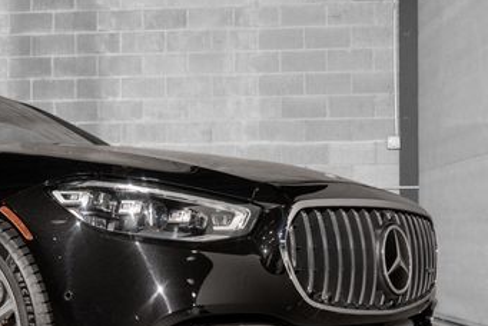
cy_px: 239
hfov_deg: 32.3
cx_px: 87
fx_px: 814
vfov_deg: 22.5
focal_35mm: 60
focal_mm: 32
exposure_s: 1/50
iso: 320
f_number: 5.6
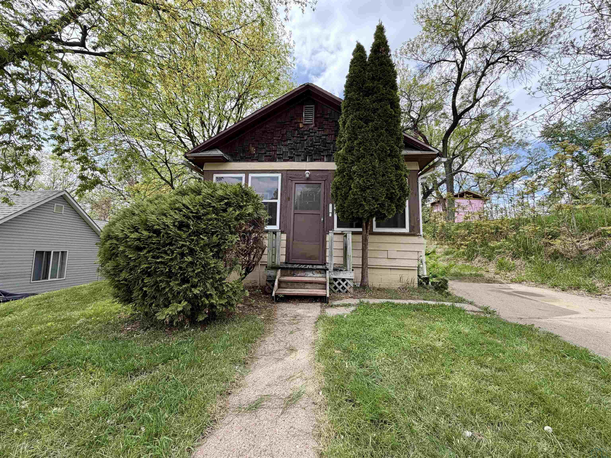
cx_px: 306
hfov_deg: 102.1
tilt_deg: +6.1
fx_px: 247
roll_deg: -1.1
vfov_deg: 85.7
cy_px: 229
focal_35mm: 14
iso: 40
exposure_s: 1/527
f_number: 2.2
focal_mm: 2.22
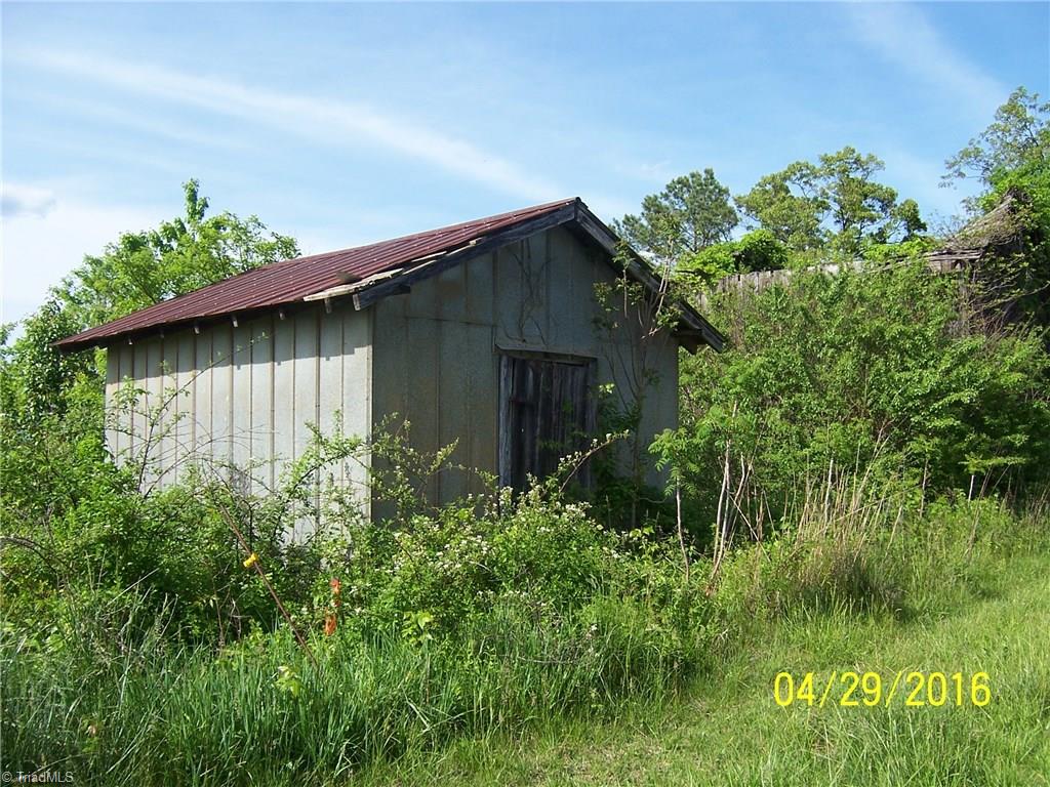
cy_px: 394
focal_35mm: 33
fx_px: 1001
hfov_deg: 55.4
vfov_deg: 42.9
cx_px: 525
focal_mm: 5.5
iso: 80
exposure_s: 1/750
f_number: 3.4
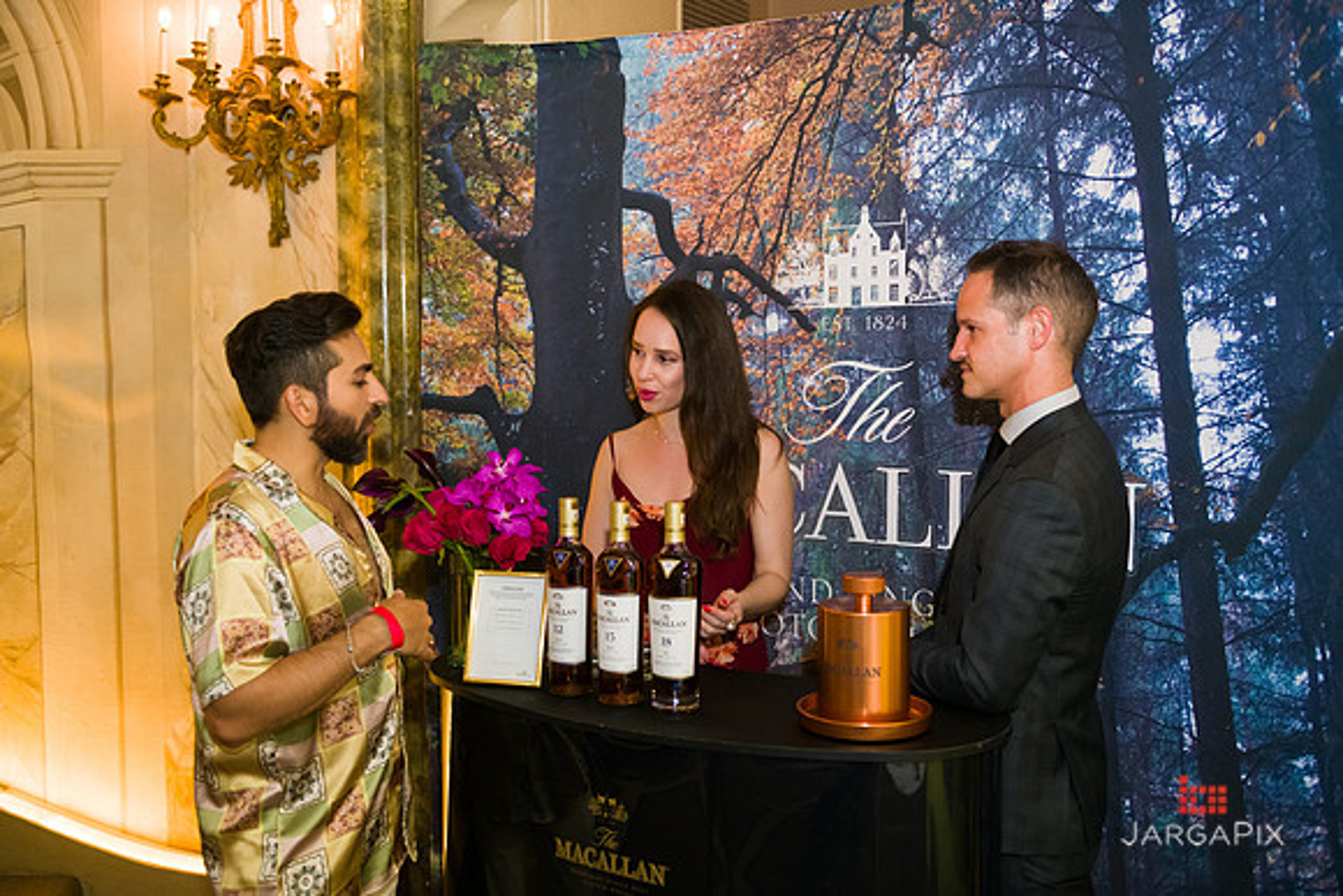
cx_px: 672
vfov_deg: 37.9
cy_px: 448
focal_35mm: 35
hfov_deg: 54.4
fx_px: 1306
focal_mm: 35
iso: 1600
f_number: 3.2
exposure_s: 1/125
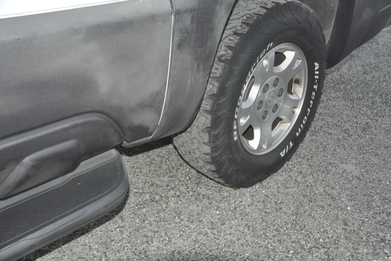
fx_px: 418
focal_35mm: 39
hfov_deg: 50.1
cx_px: 200
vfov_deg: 34.6
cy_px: 128
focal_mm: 25
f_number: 3.8
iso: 800
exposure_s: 1/60
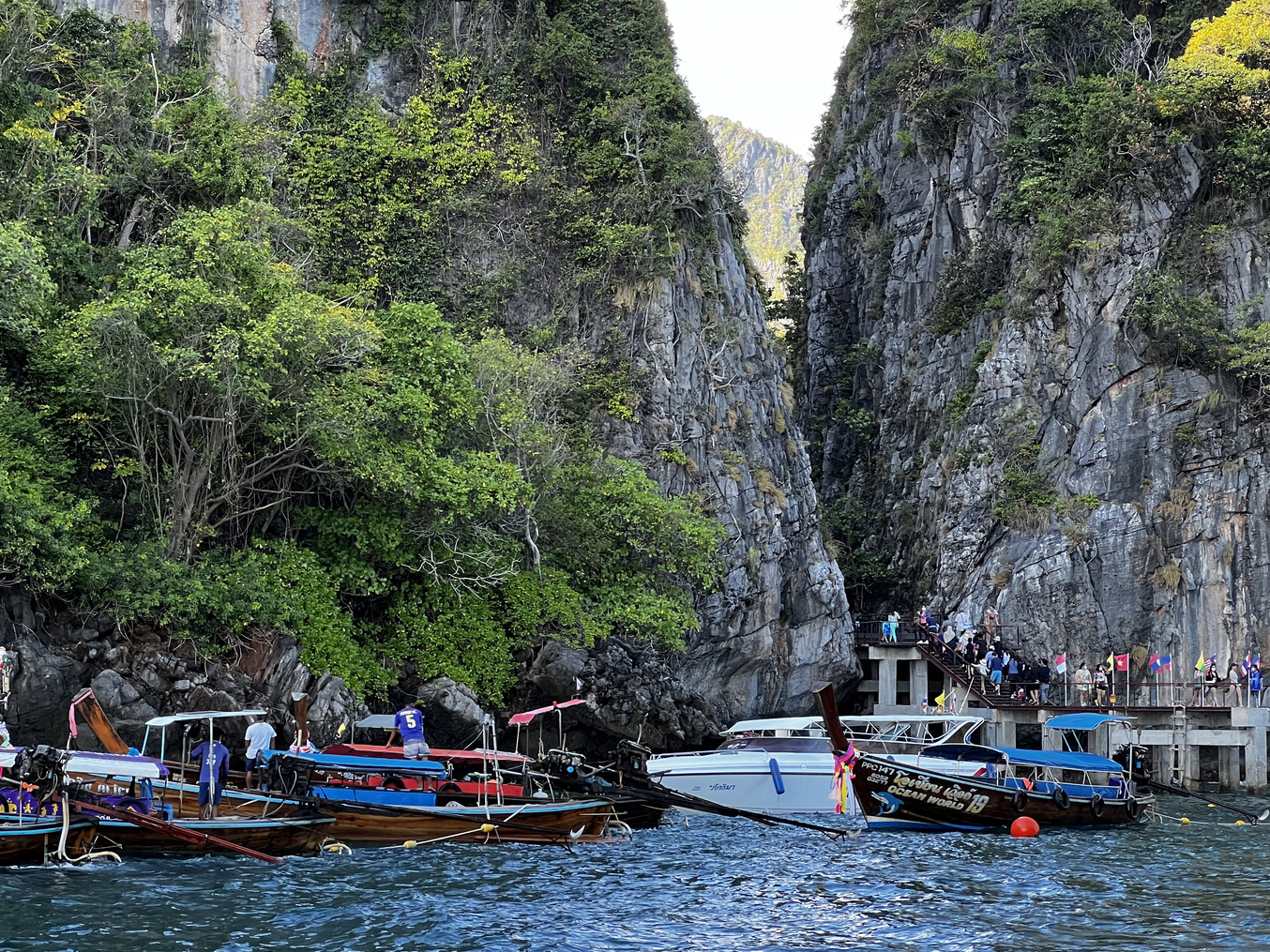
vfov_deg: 16.2
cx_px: 524
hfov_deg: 21.5
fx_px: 3338
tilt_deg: +1.8
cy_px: 439
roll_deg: -2.9
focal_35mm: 91
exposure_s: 1/122
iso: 80
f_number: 2.8
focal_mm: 9
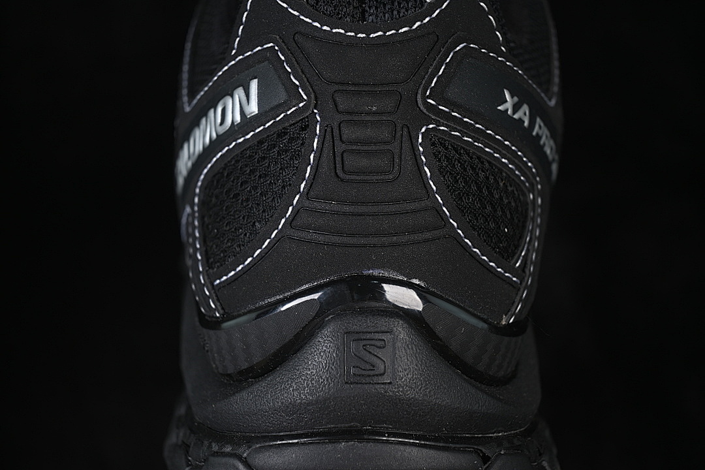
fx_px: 1469
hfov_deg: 27.0
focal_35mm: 75
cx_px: 352
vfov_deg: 18.2
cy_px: 235
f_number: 6.3
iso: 160
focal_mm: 50
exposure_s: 1/50
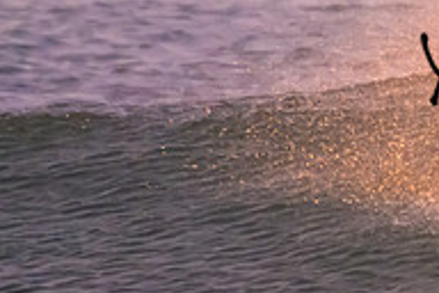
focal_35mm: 3134
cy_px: 33
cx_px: 680
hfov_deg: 0.7
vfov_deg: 0.4
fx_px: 38214
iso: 16000
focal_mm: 1000
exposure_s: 1/400
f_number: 11
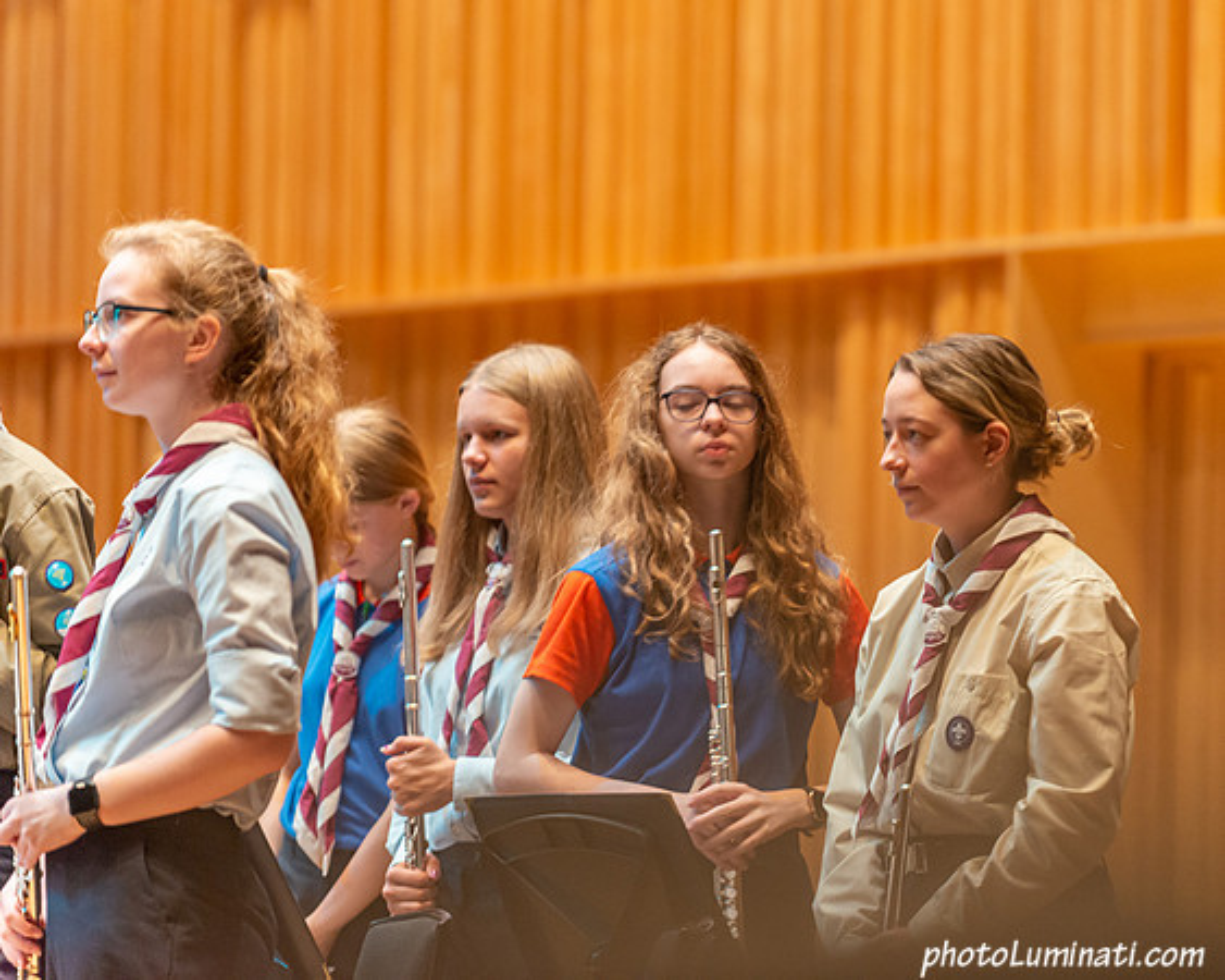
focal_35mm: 244
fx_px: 8831
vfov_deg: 6.3
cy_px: 450
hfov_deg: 7.9
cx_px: 795
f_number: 2.8
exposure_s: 1/125
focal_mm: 200
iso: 2000
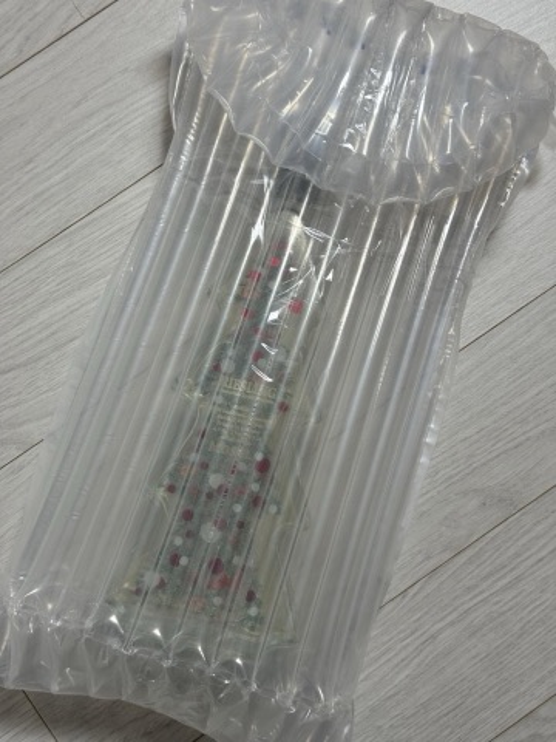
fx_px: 1028
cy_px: 371
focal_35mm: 48
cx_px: 278
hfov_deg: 30.3
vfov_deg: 39.7
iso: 64
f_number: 1.78
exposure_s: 1/60
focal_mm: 6.76
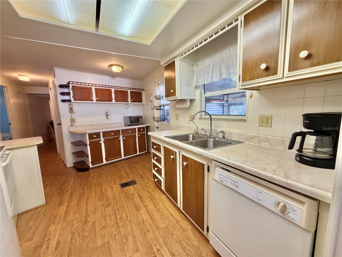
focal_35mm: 14
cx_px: 171
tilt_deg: -7.5
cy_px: 128
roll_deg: +1.3
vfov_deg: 85.7
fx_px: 138
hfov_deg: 102.1
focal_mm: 2.22
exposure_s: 1/120
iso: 320
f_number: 2.2
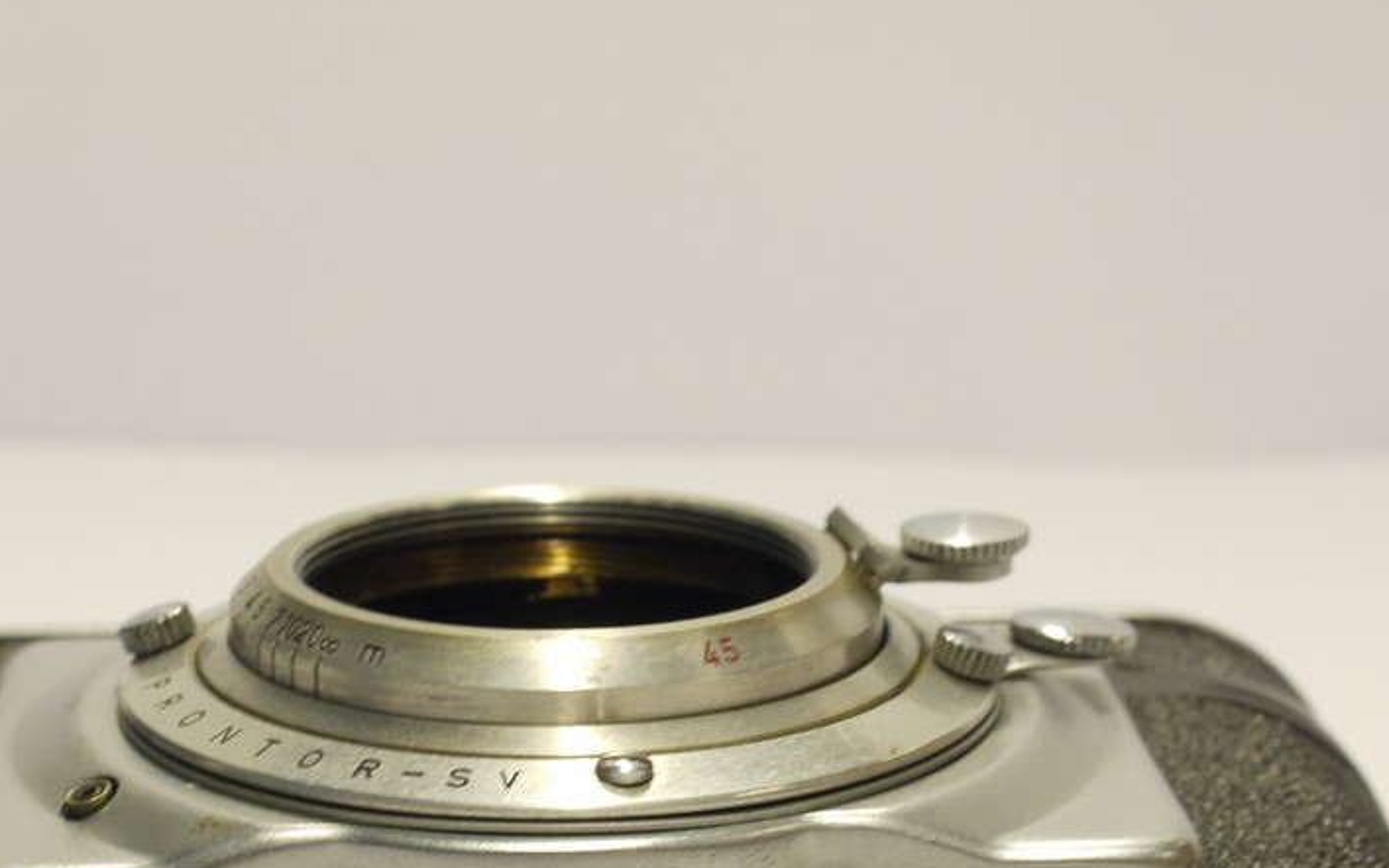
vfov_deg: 12.0
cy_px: 797
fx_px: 4089
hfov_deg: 19.3
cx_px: 605
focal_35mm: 108
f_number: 8
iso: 400
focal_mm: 30
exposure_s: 1/13
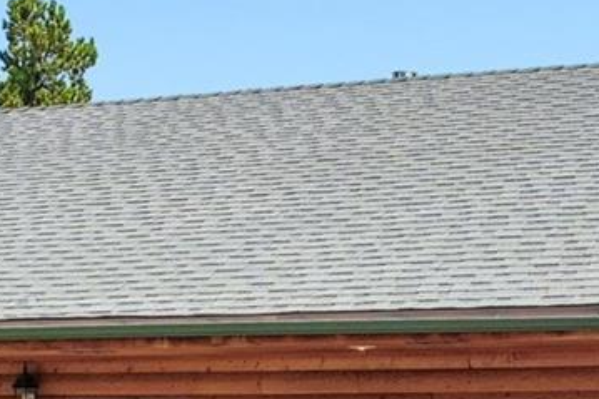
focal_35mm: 98
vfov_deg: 13.5
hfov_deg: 20.7
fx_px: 1630
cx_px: 177
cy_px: 489
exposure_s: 1/250
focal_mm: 8.4
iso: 100
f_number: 2.8
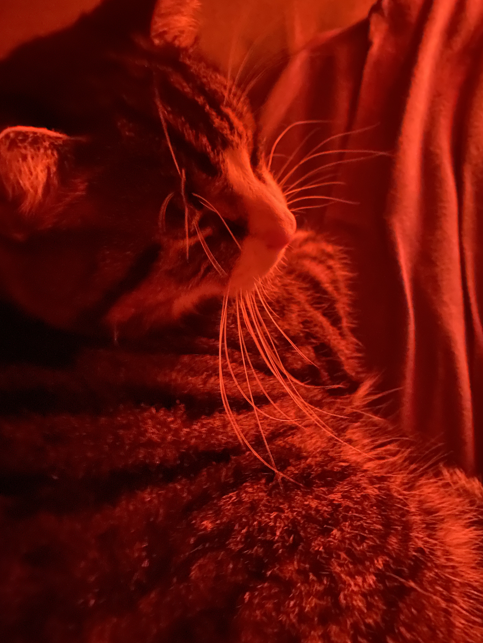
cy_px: 339
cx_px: 230
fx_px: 521
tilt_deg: -57.1
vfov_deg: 63.4
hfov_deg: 49.7
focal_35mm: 28
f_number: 1.8
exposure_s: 1/2
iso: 3200
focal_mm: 4.25
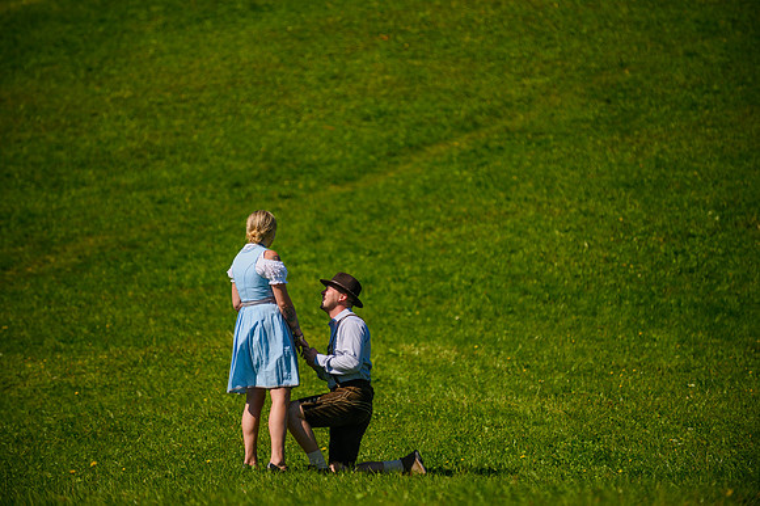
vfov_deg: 6.9
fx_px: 4220
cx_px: 380
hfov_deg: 10.3
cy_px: 253
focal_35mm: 200
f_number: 3.5
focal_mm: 200
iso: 100
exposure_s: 1/1600
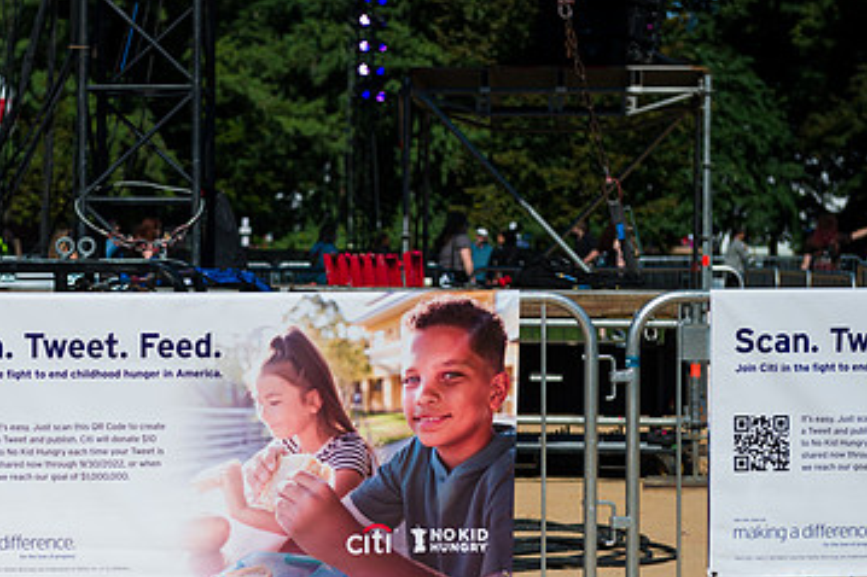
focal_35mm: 113
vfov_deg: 12.1
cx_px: 225
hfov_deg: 18.0
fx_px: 2720
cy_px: 389
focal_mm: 70
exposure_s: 1/8000
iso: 200
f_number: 5
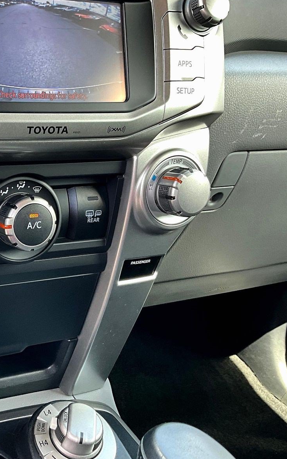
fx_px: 526
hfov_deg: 28.7
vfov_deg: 47.2
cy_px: 233
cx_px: 3
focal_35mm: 42
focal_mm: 3
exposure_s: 1/88
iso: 64
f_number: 1.8
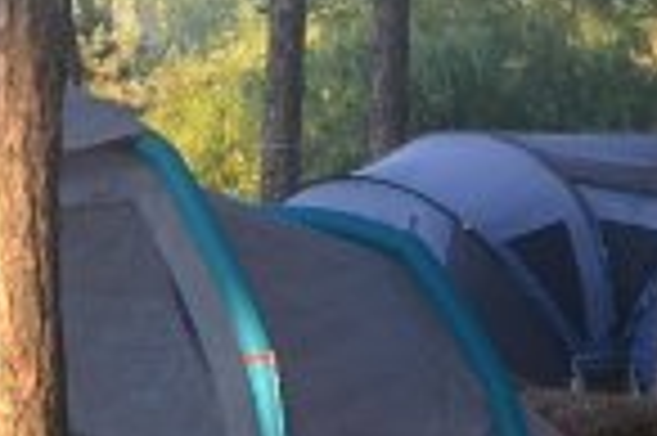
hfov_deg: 8.3
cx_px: -1184
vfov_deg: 6.4
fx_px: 3927
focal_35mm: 215
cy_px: 243
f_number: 5.6
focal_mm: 21
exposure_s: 1/125
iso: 360
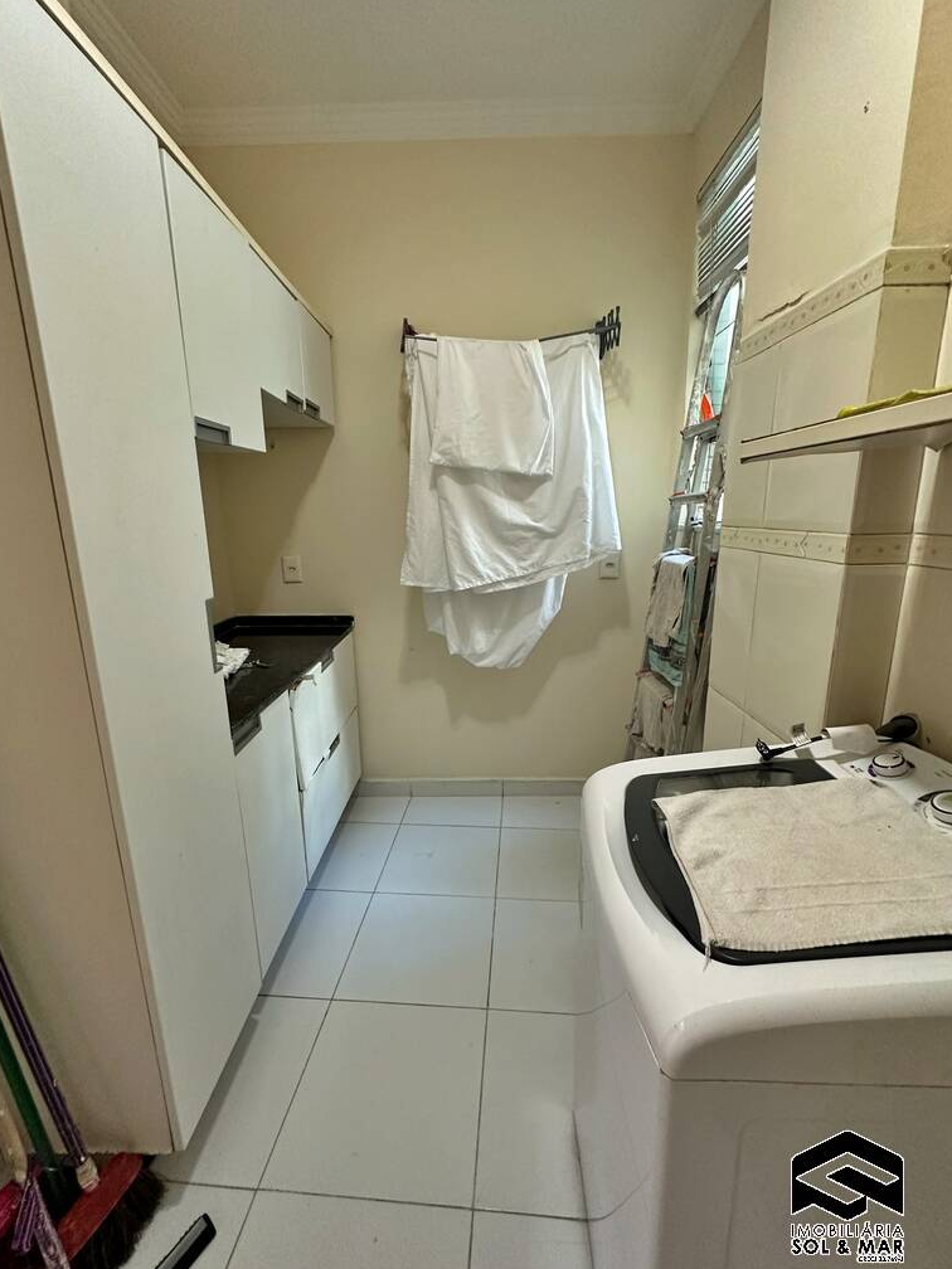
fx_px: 550
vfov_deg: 98.2
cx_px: 477
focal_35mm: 15
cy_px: 632
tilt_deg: -12.3
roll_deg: +0.7
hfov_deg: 81.7
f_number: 2.2
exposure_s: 1/60
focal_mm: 2.22
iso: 320
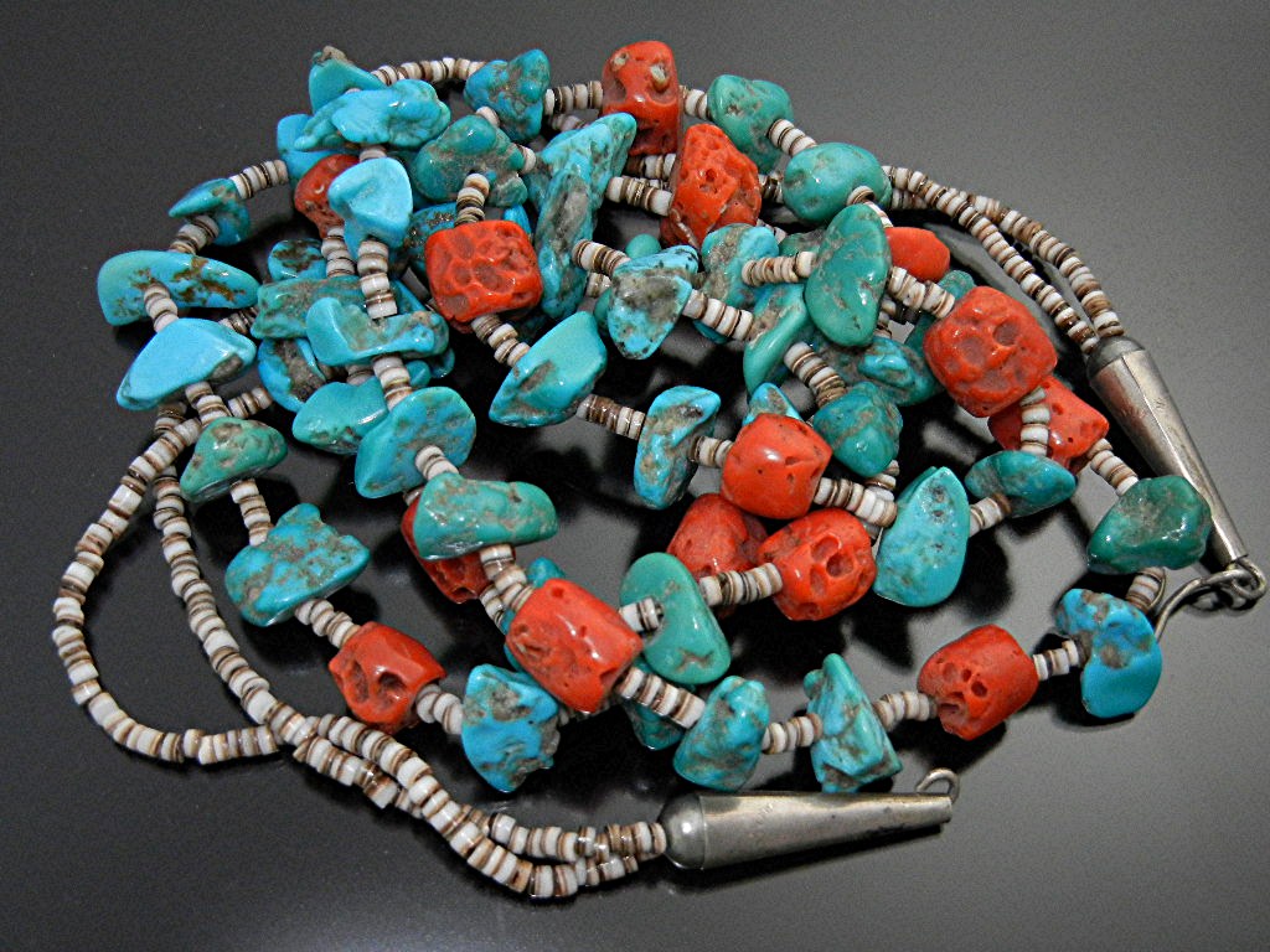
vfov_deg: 32.2
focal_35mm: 45
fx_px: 1651
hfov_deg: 42.1
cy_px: 476
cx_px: 635
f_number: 7.6
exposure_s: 1/30
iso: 800
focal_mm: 8.1
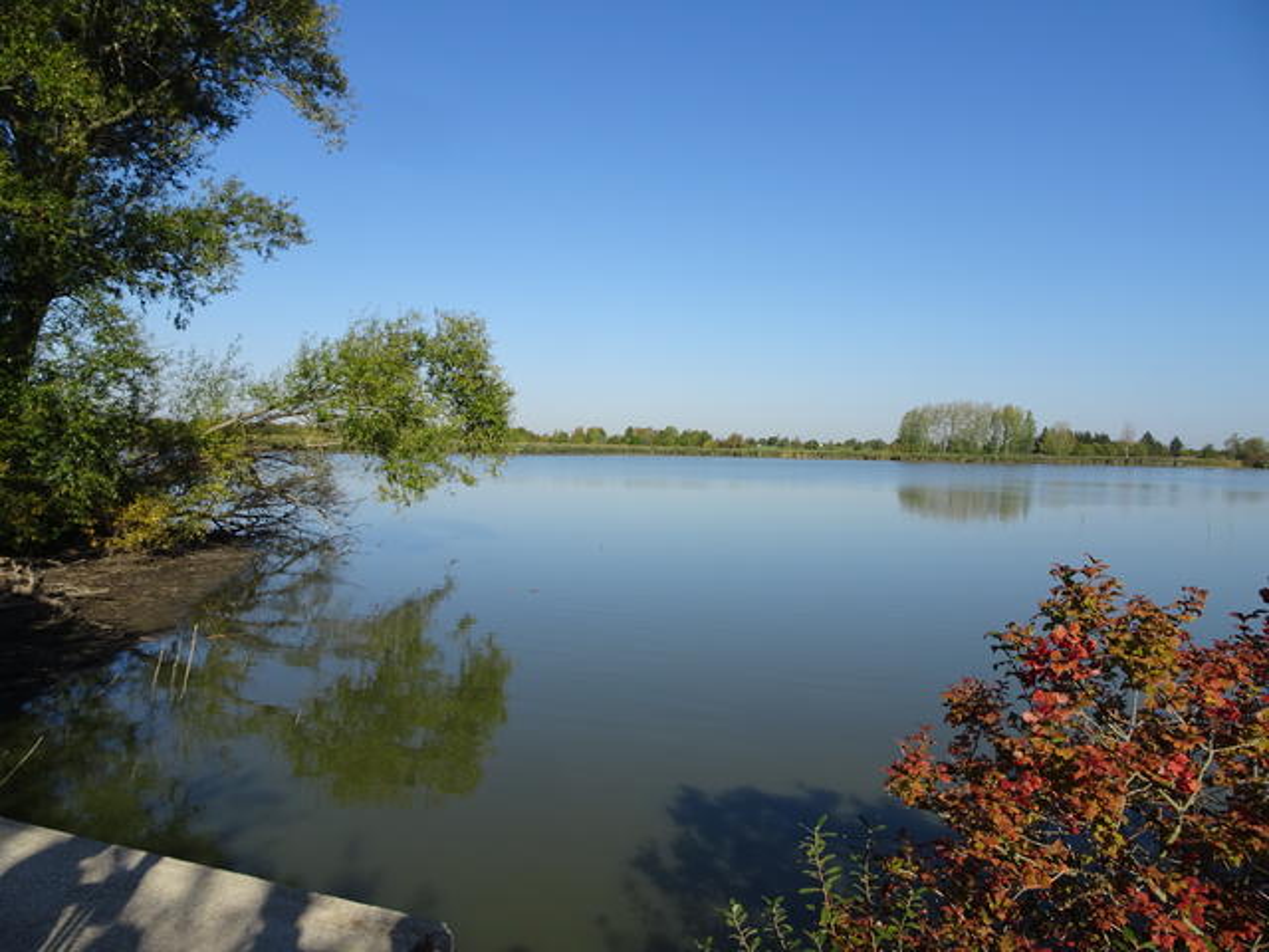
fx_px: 880
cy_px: 476
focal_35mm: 24
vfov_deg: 56.8
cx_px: 634
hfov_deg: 71.6
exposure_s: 1/1000
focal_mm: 4.1
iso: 80
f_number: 3.5
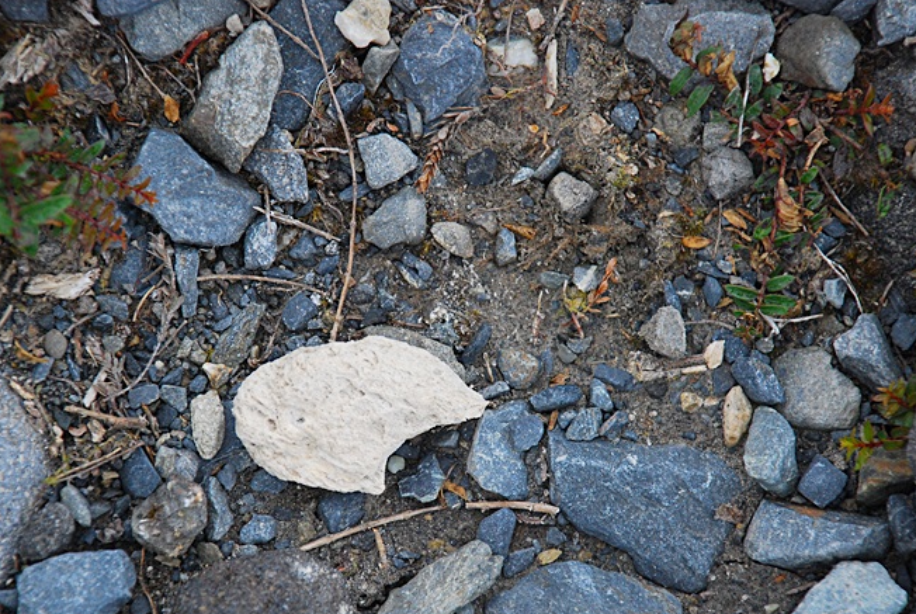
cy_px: 360
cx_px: 417
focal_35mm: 249
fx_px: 6336
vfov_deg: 5.5
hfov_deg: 8.3
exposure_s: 1/80
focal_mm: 135
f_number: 5.6
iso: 400
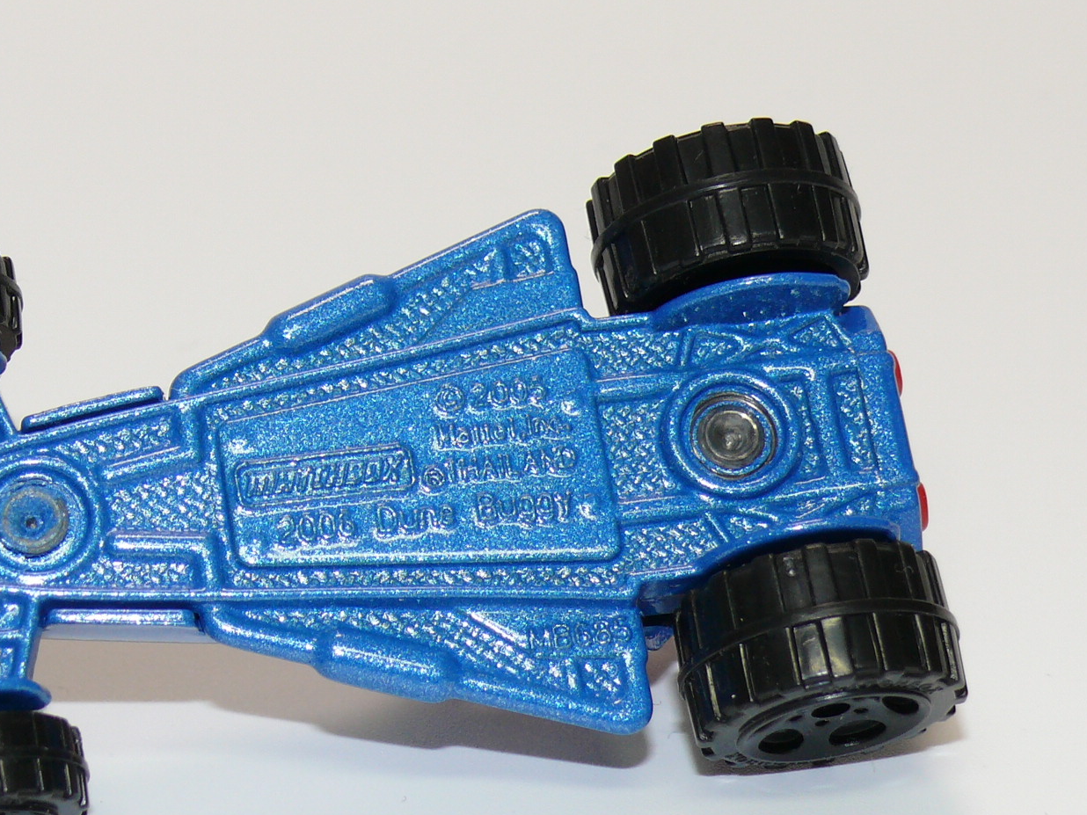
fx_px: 4145
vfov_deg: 11.2
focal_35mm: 132
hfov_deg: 14.9
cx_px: 410
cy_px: 446
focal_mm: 13.3
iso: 100
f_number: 4
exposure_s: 1/30
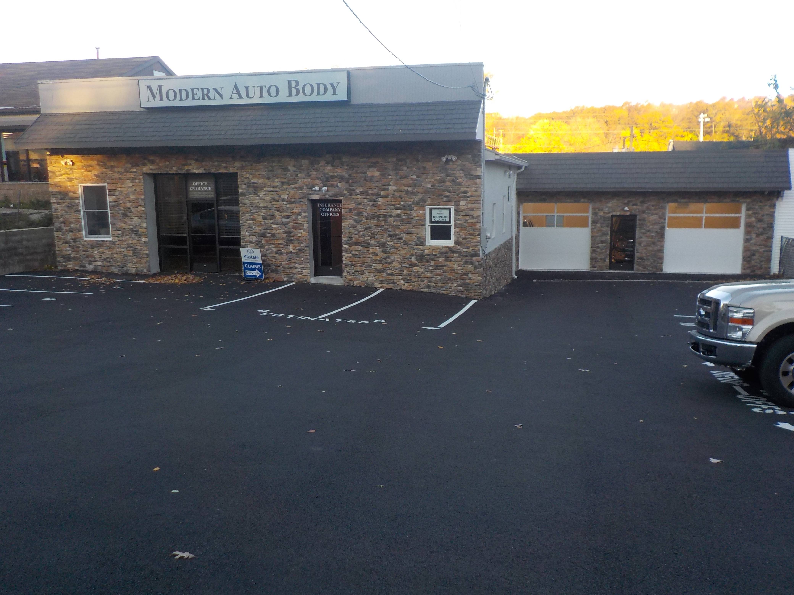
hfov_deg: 60.0
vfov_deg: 46.8
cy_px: 298
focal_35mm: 30
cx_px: 397
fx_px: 688
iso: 125
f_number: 3.3
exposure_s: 1/160
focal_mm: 4.1
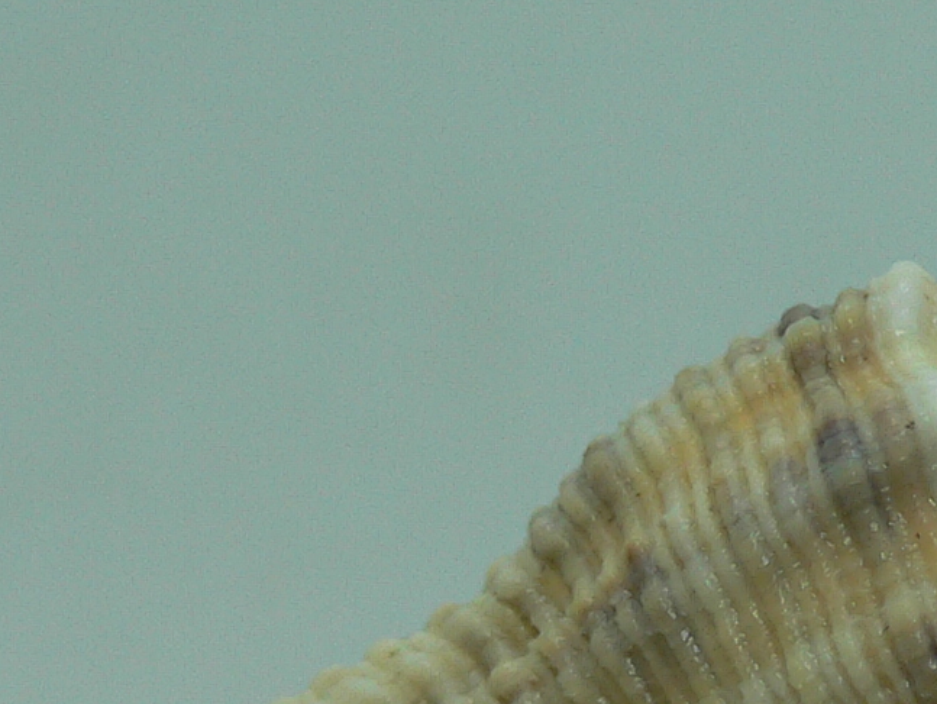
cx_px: 991
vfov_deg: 13.2
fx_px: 2952
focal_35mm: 109
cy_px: 872
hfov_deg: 17.5
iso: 80
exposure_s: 1/60
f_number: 2.8
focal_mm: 4.6
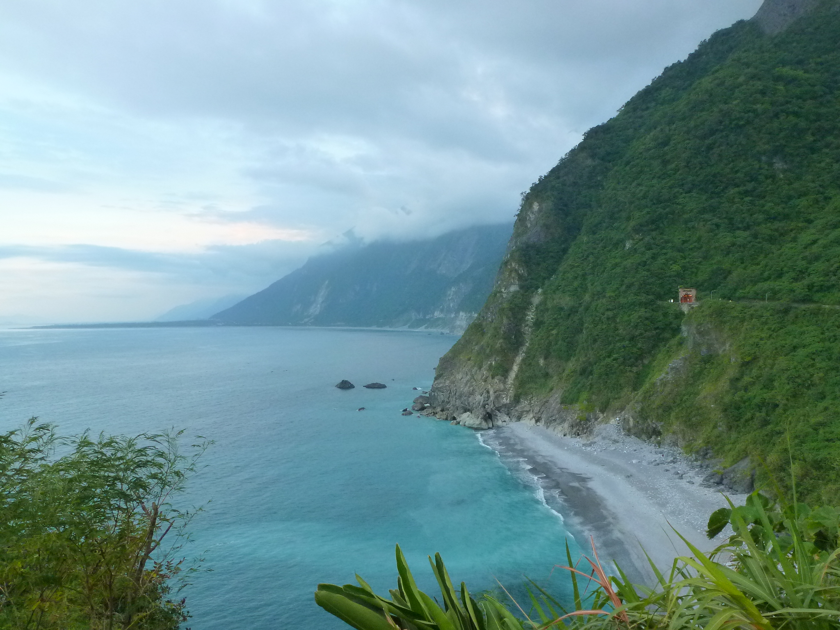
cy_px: 315
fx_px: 679
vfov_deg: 49.7
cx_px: 420
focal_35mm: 28
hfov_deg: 63.4
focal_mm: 5
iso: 400
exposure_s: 1/125
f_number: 4.5
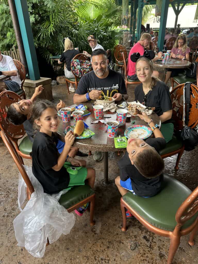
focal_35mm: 24
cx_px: 99
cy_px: 132
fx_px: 183
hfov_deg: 56.8
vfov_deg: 71.6
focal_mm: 6.86
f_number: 1.78
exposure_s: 1/121
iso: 64
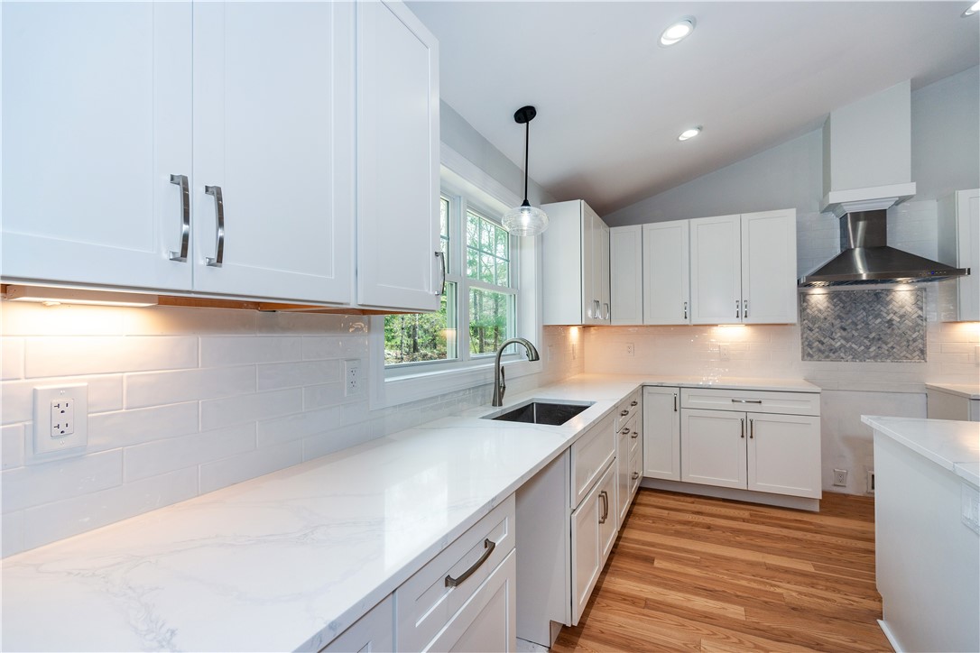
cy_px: 326
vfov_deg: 73.7
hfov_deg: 96.7
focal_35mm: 16
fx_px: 436
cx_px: 490
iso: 320
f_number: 6.3
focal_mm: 16
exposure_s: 1/80
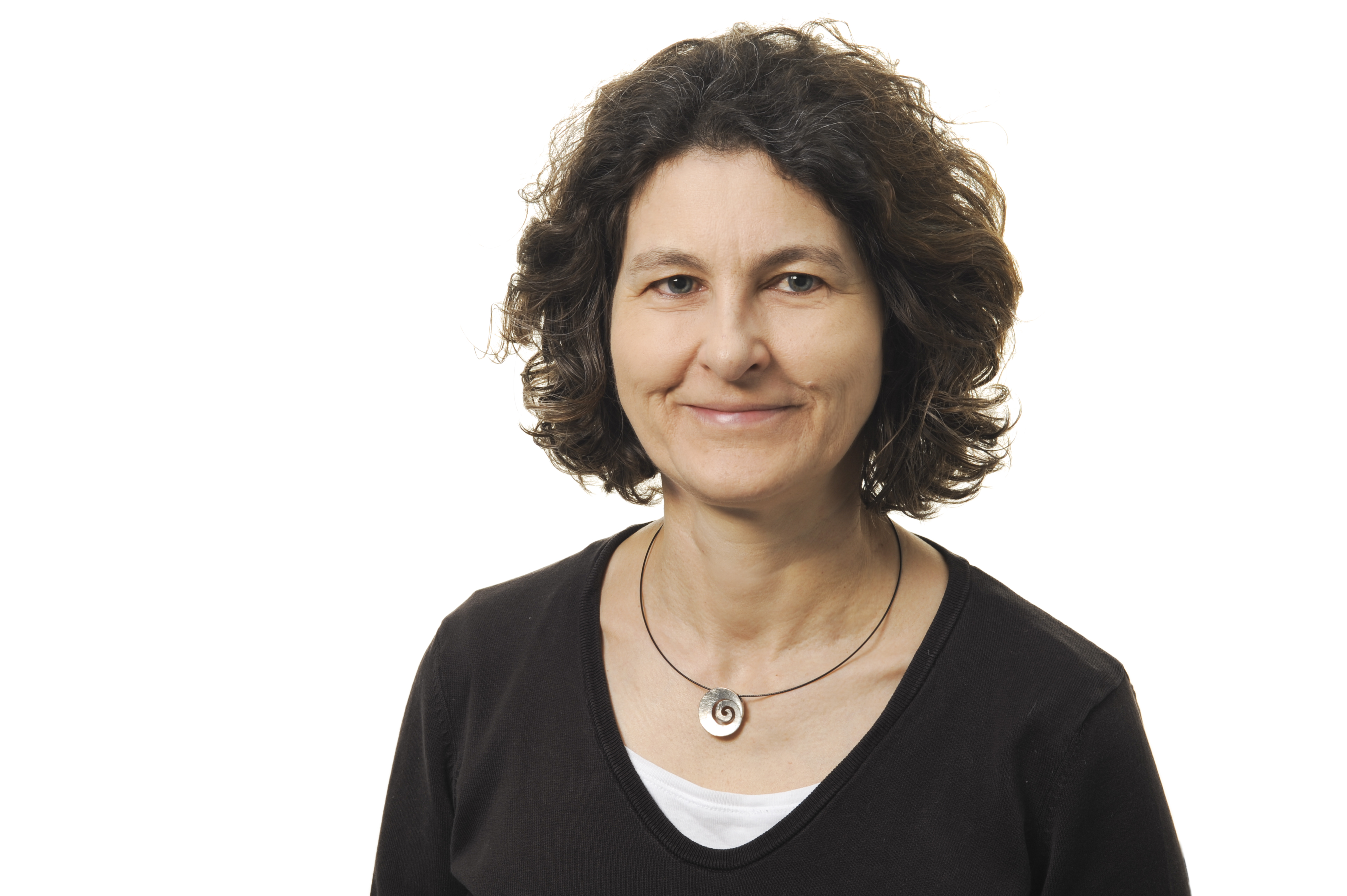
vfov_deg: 13.0
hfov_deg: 19.5
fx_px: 3926
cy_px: 448
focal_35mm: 105
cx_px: 674
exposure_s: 1/125
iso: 100
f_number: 16
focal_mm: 105
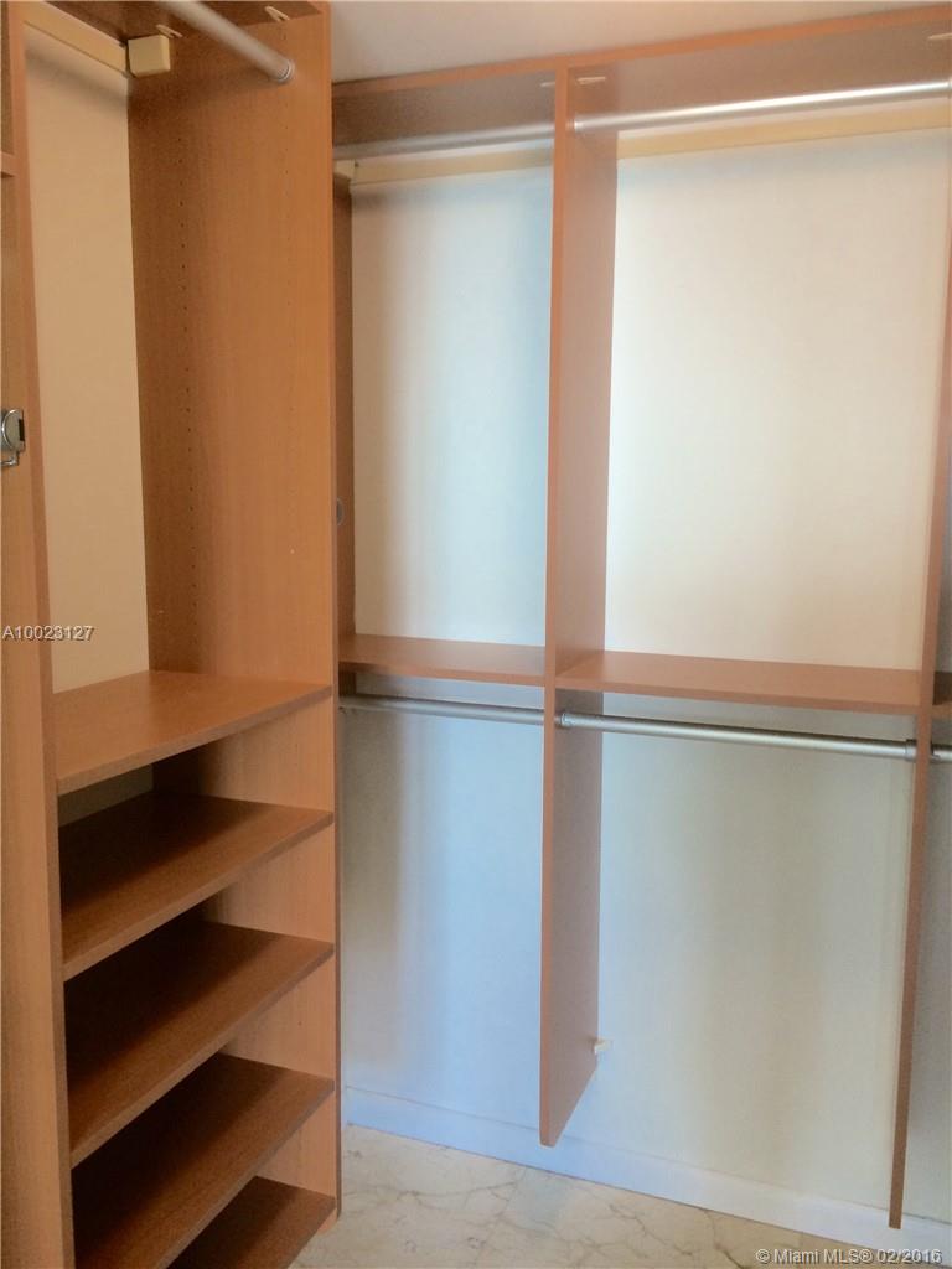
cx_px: 476
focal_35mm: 29
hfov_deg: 48.2
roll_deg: +0.2
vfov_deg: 61.7
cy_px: 634
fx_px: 1063
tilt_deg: -9.4
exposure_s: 1/30
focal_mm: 4.15
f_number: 2.2
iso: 100
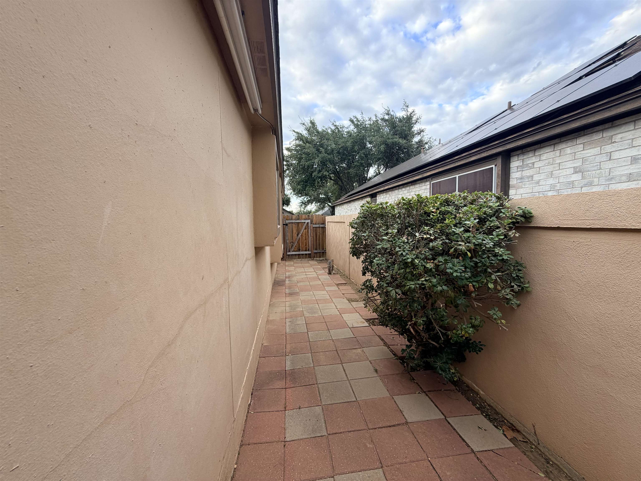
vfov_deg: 85.7
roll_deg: +1.6
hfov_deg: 102.1
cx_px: 320
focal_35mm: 14
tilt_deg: -4.4
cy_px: 240
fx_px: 259
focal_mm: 2.22
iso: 40
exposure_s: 1/127
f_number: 2.2
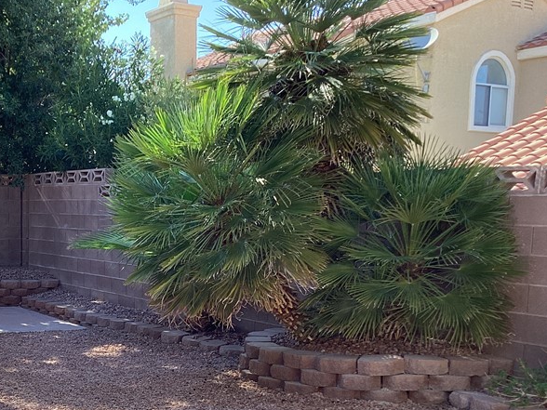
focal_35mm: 54
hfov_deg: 34.3
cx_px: 98
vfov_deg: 26.4
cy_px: 338
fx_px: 853
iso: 25
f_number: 2.4
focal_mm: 3.3
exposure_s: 1/238
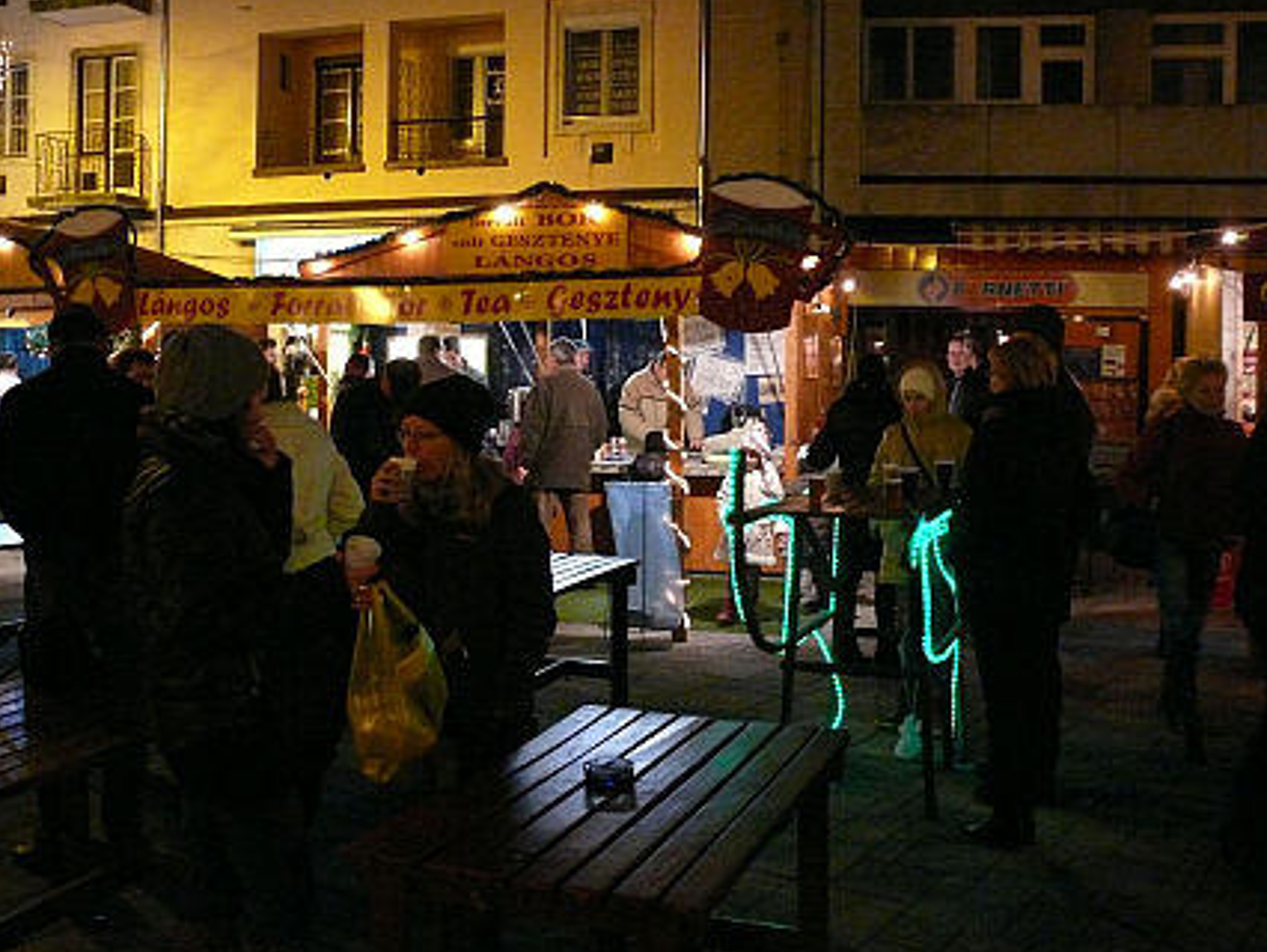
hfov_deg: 50.1
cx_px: 616
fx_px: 1355
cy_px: 464
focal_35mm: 37
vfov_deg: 38.7
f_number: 2.8
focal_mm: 7.4
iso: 800
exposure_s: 1/15
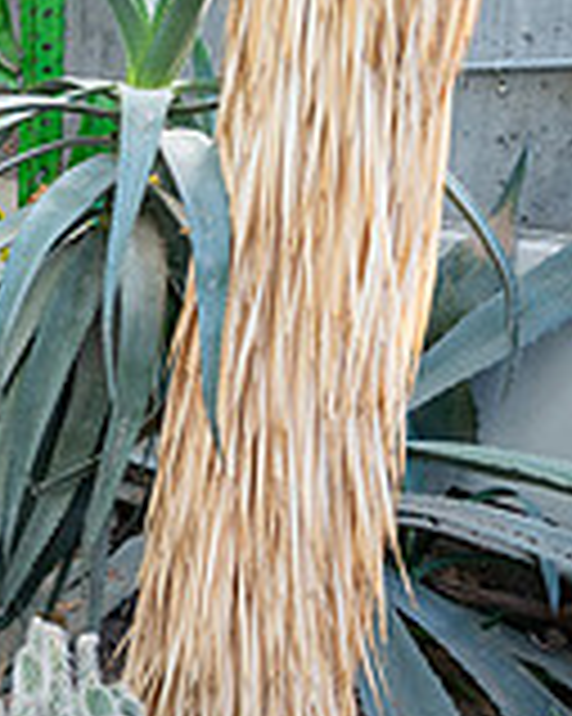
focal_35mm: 48
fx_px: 1017
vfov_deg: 38.6
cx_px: -387
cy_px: 281
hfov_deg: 22.5
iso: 320
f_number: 4
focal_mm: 14
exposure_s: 1/160
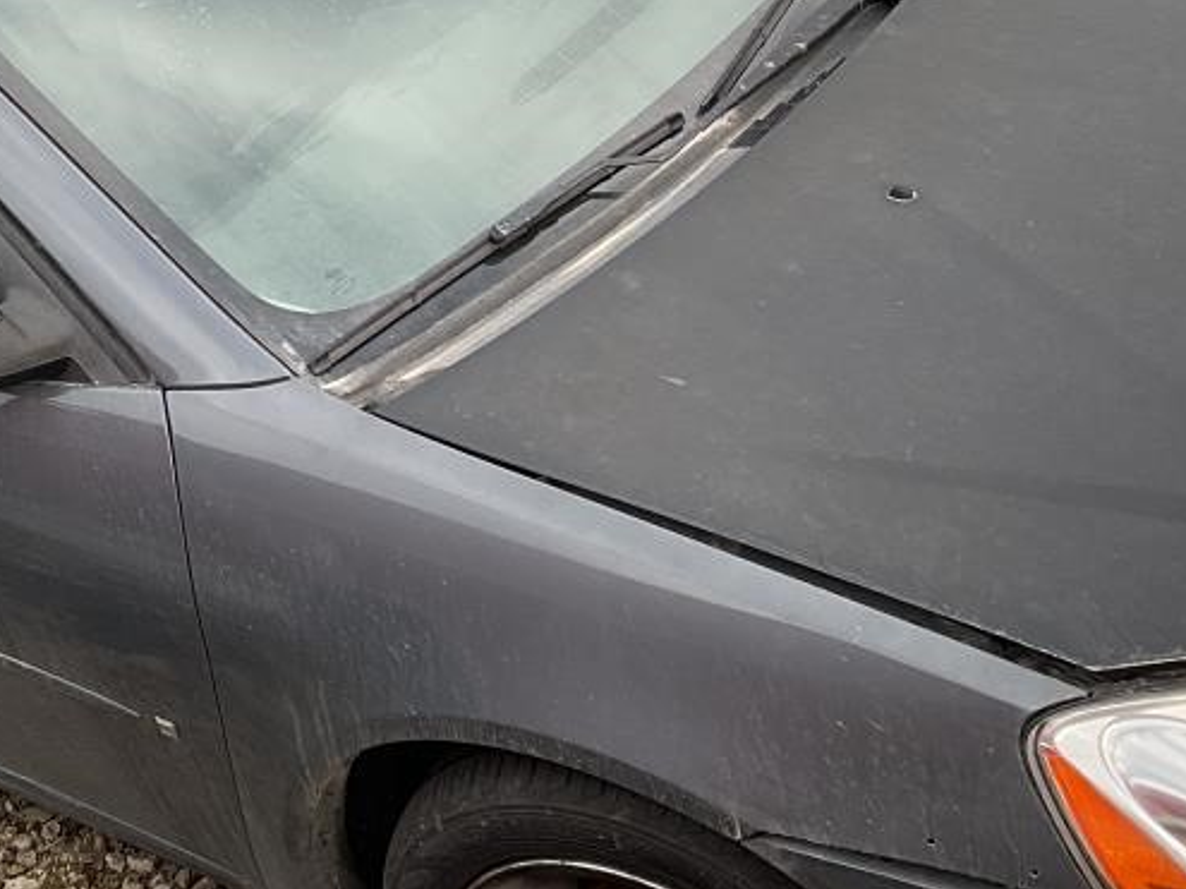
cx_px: 252
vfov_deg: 19.4
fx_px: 2569
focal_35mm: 75
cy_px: 182
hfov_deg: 25.6
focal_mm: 3
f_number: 1.8
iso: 16
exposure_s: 1/320
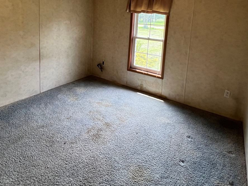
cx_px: 120
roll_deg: -3.3
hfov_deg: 76.3
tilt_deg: -8.3
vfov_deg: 57.2
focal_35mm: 22
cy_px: 41
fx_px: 158
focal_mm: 1.57
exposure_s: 1/120
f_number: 1.8
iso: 125
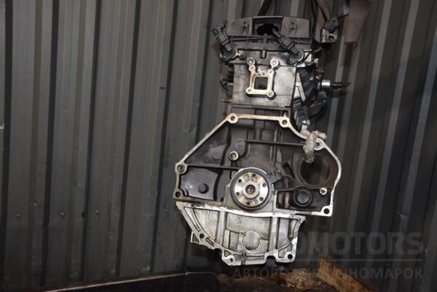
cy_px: 146
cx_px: 218
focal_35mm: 39
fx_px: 473
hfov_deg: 49.6
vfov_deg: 34.2
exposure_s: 1/60
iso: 800
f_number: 5
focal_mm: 26
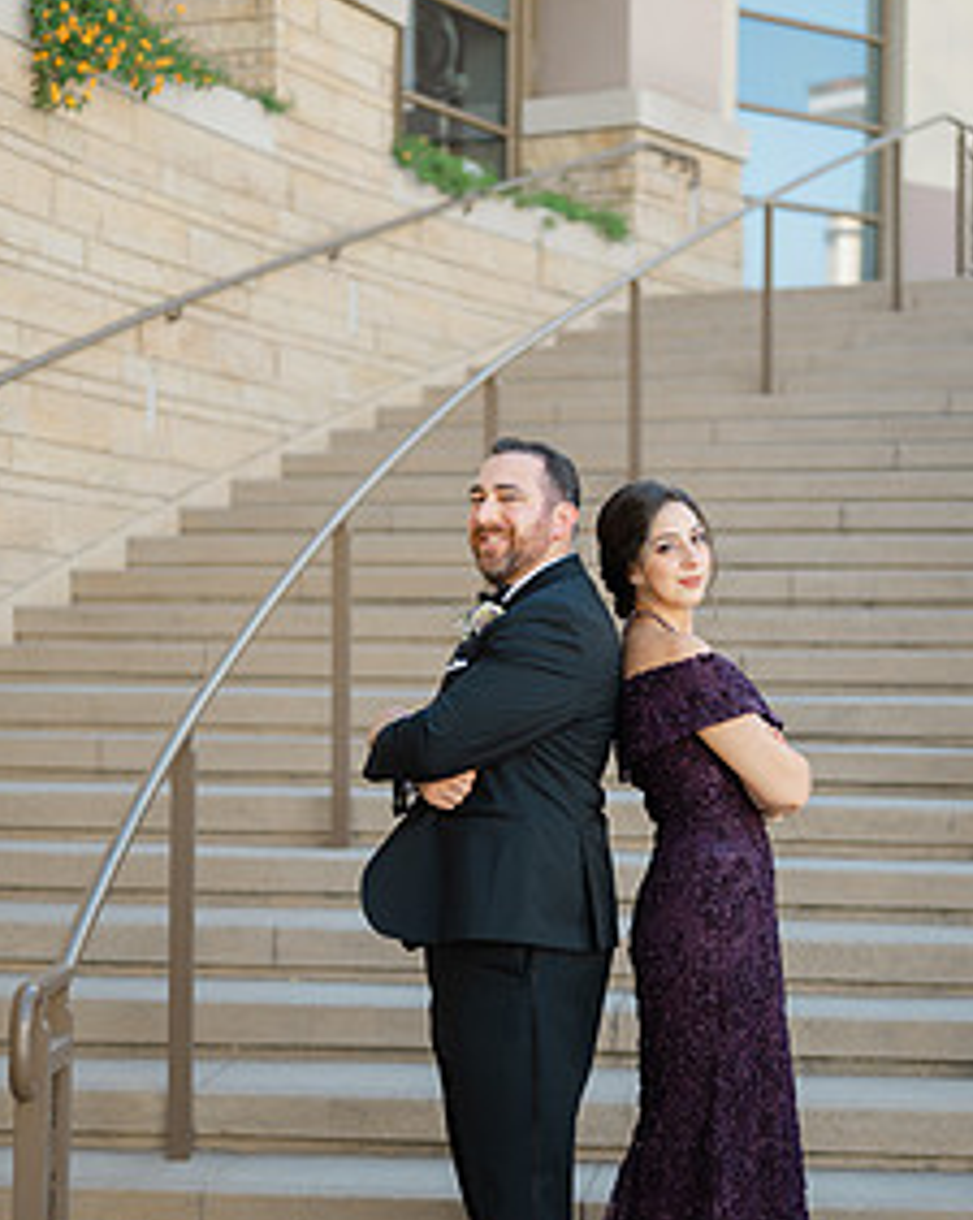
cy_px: 735
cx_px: 558
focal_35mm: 75
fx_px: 2704
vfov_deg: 25.4
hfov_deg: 20.4
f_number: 1.8
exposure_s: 1/400
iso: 64
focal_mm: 50
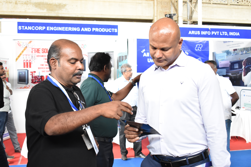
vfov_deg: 29.9
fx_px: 314
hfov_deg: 43.6
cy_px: 84
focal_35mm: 45
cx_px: 126
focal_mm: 30
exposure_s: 1/160
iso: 2500
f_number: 4.5
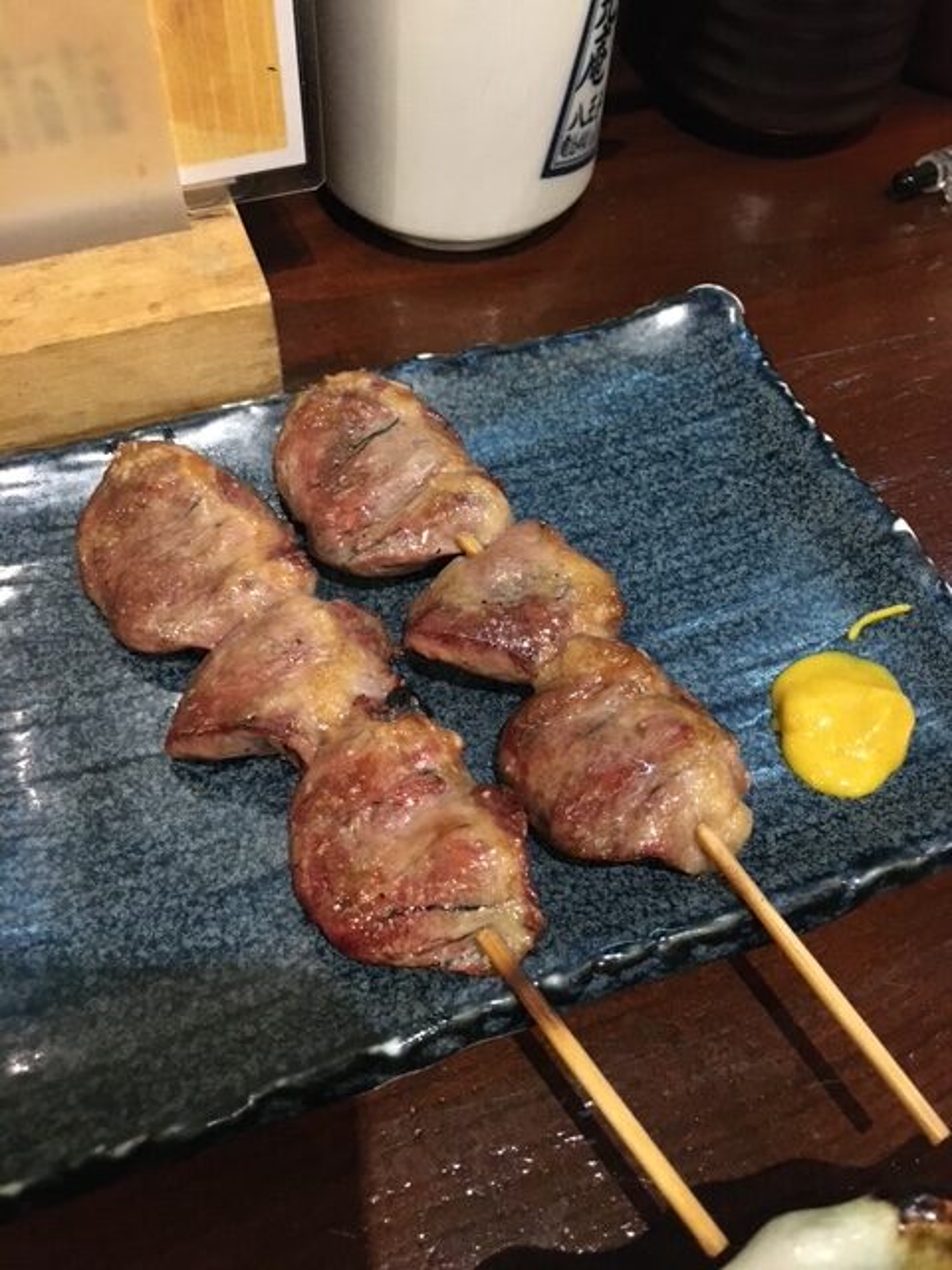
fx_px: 1063
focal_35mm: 29
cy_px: 635
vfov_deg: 61.7
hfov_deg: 48.2
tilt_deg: -55.4
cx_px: 476
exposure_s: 1/15
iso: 320
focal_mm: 4.15
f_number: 2.2
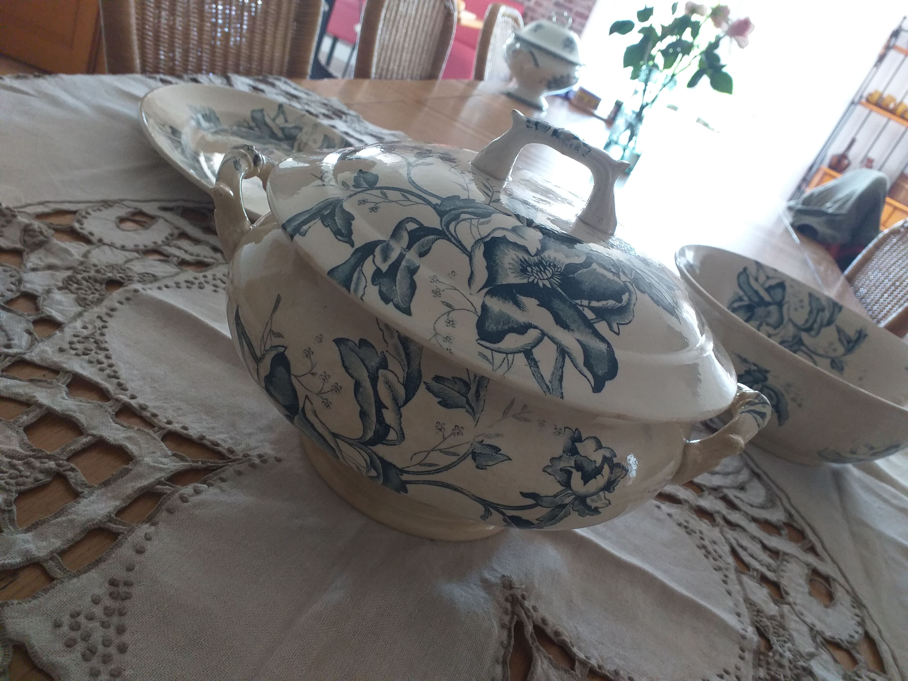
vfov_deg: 53.1
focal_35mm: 26
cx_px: 454
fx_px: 682
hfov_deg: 67.3
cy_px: 340
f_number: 1.9
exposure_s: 1/50
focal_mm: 3.6
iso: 160
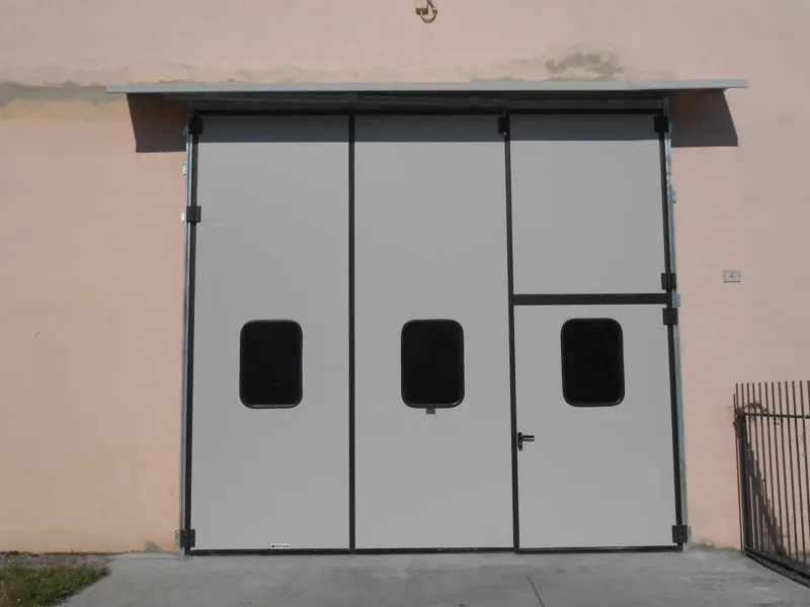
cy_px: 304
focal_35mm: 38
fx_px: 889
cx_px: 405
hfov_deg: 49.0
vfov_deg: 37.7
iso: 80
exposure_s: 1/250
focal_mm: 6.8
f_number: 13.2
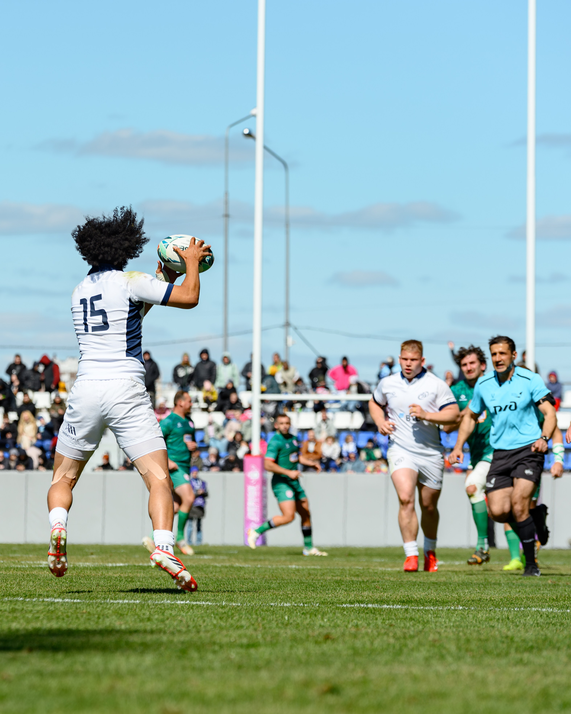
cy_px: 348
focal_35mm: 252
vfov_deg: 7.7
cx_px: 150
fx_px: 5332
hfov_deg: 6.1
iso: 100
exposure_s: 1/1000
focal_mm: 175
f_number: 5.6
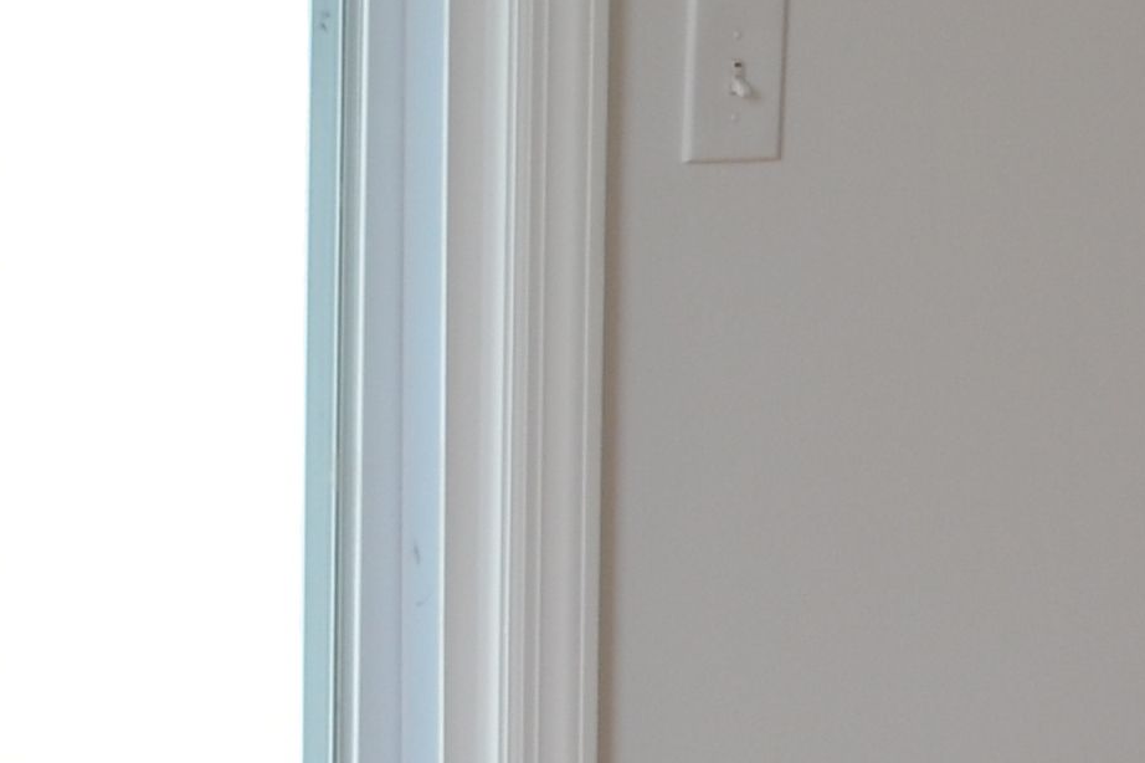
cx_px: 2629
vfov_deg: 9.1
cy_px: 276
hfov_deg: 11.6
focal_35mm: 150
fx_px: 4769
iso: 280
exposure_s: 1/125
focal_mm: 20
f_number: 5.6
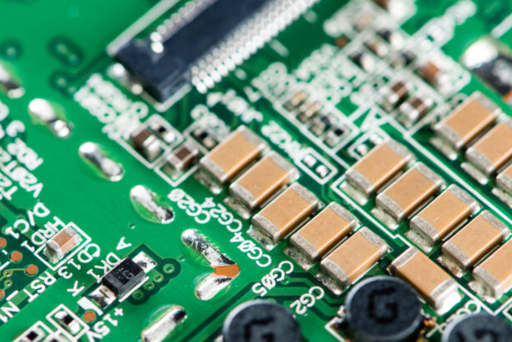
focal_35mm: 176
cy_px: 265
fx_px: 2504
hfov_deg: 11.7
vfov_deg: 7.8
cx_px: 233
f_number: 11
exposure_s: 1/250
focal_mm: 105
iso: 50
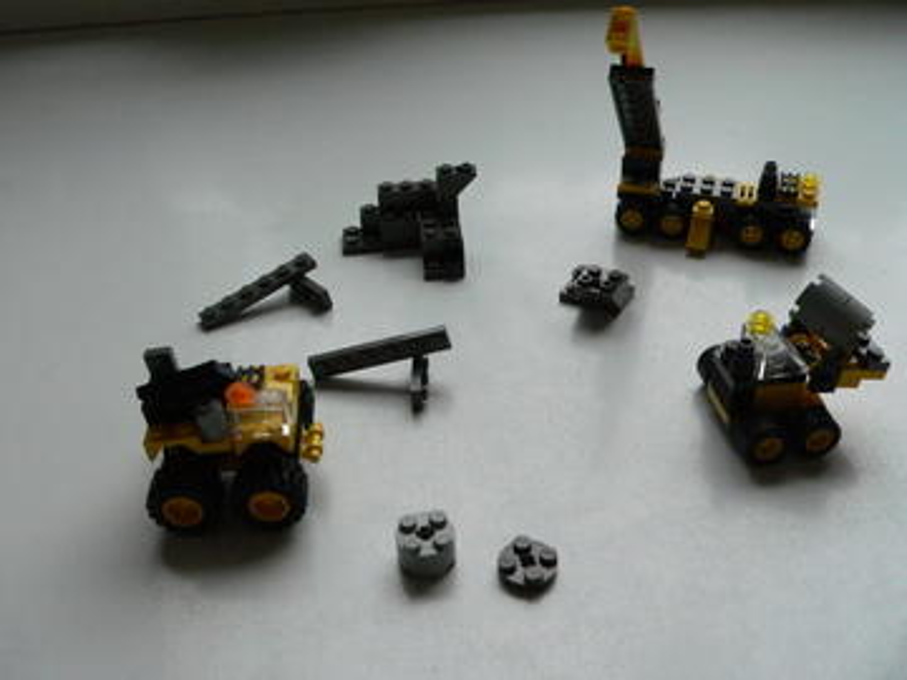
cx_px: 454
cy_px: 340
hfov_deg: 51.4
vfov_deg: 39.7
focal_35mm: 36
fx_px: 943
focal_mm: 6
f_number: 4
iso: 400
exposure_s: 1/160
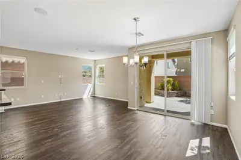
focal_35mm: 16
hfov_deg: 96.8
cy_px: 80
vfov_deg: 73.6
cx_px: 120
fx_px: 107
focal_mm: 16
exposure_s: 1/30
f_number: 8
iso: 200
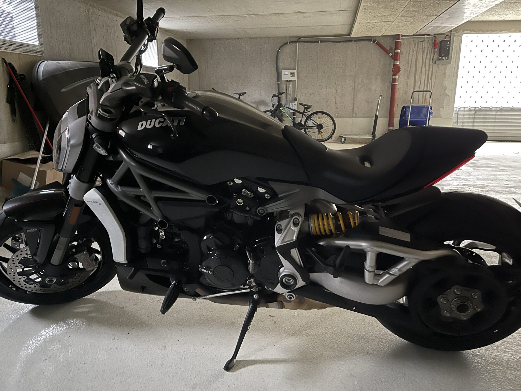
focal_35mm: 25
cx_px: 260
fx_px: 376
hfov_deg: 69.4
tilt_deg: -14.5
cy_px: 196
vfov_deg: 54.9
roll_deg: +0.2
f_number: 1.6
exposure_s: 1/12
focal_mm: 5.1
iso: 640
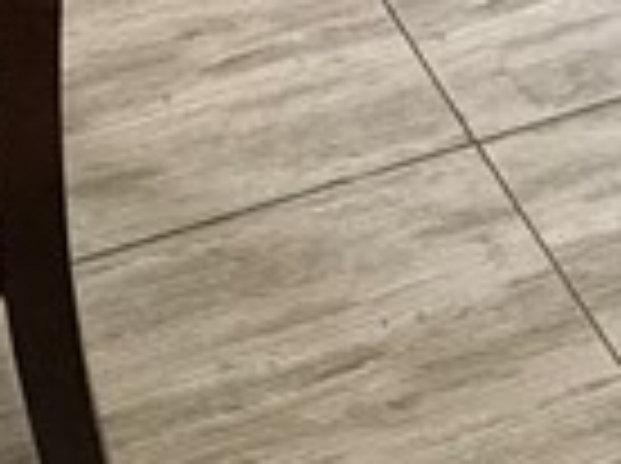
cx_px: -202
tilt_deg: -14.5
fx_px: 1862
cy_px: -1243
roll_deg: +0.9
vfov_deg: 8.8
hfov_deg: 17.6
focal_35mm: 104
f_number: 2.2
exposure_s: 1/60
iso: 640
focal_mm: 2.22
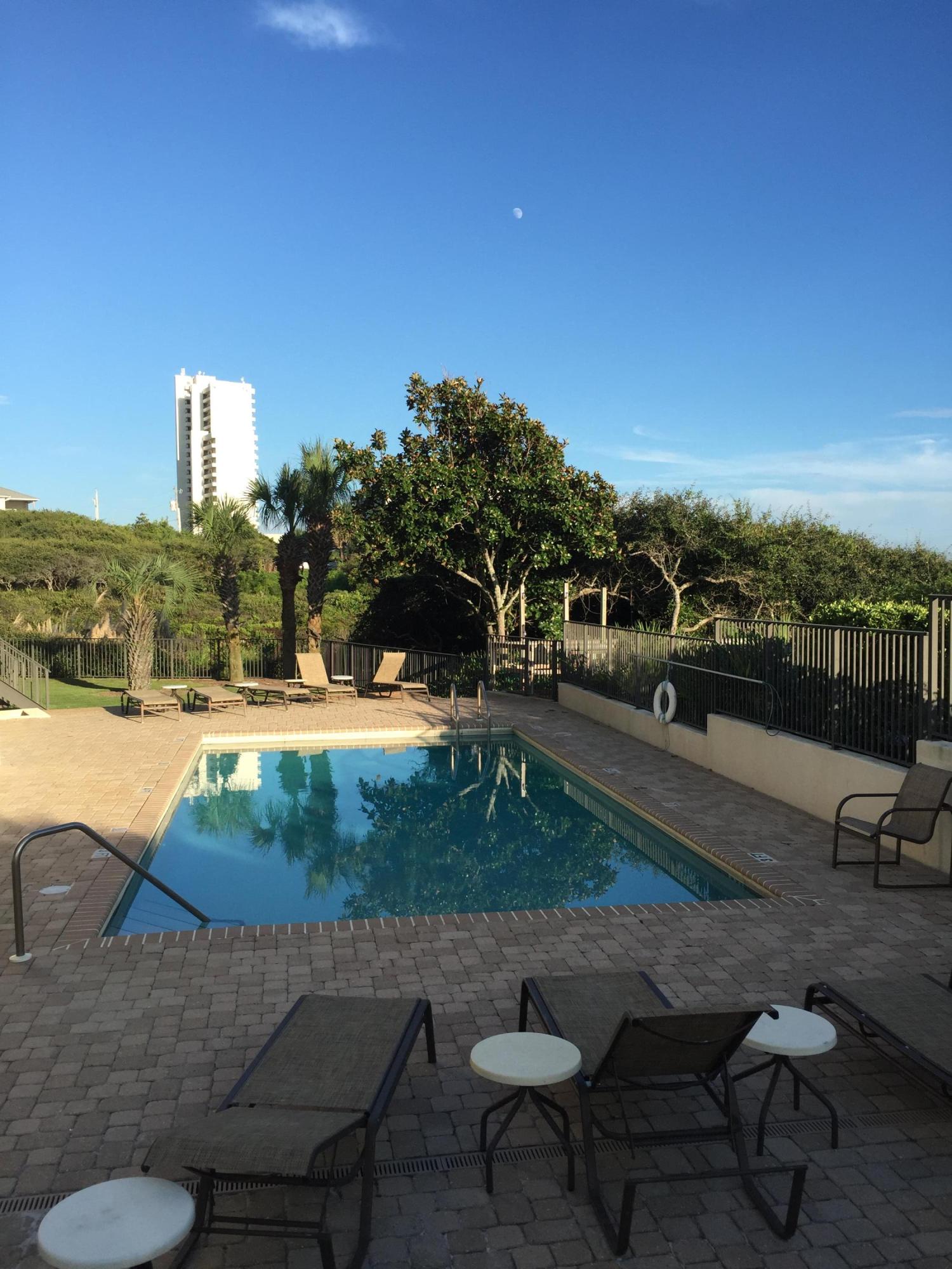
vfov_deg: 61.7
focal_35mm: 29
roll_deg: +0.4
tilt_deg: -3.2
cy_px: 634
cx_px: 476
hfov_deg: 48.2
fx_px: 1063
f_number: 2.2
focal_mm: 4.15
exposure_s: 1/1130
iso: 32
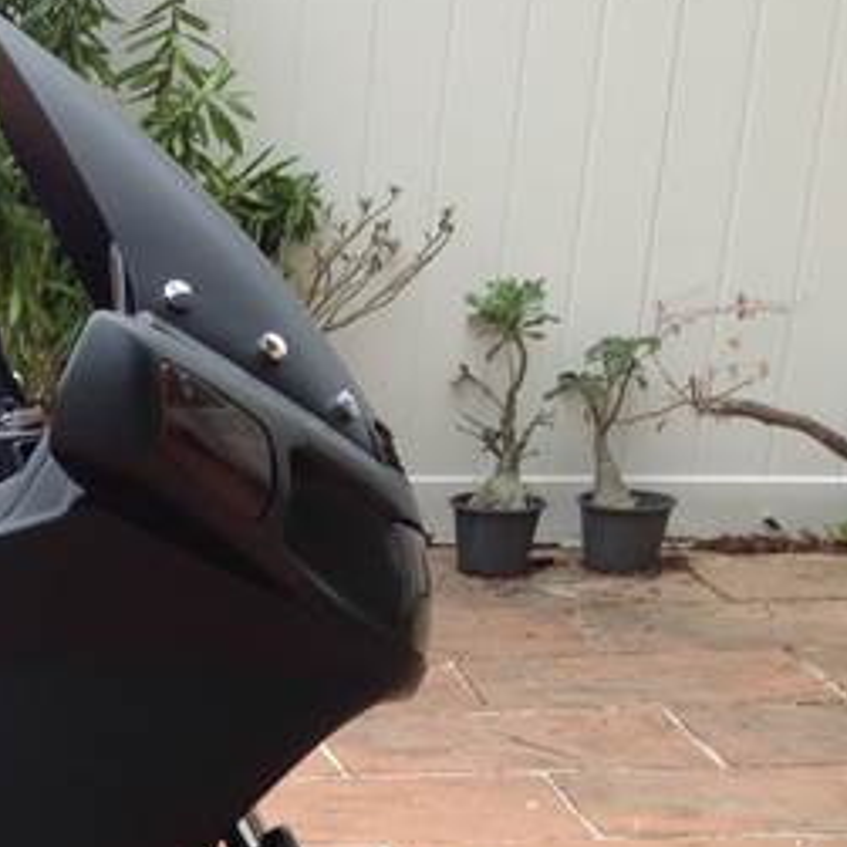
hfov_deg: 16.9
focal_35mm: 93
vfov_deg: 18.1
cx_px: -418
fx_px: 2575
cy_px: 881
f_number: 2.4
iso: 50
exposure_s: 1/366
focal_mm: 4.13
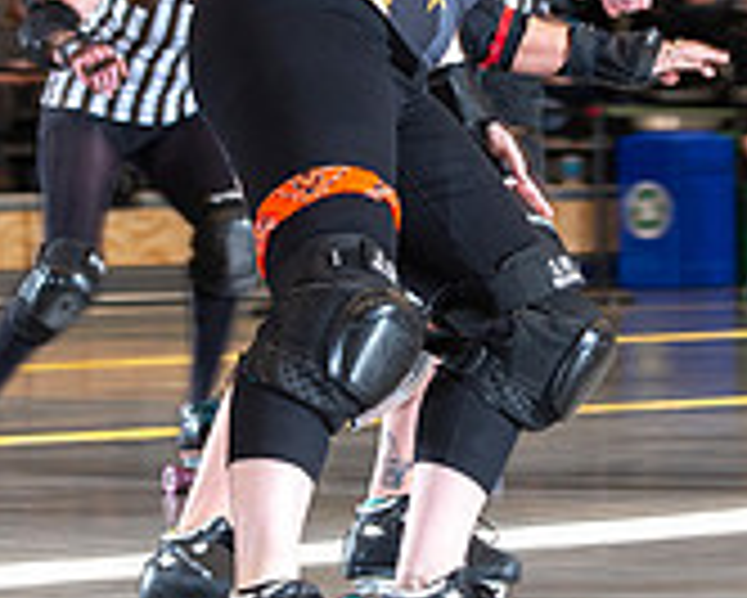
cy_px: 173
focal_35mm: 269
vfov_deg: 5.8
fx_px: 5951
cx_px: 472
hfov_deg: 7.2
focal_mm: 82
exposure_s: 1/160
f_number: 5.6
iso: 640
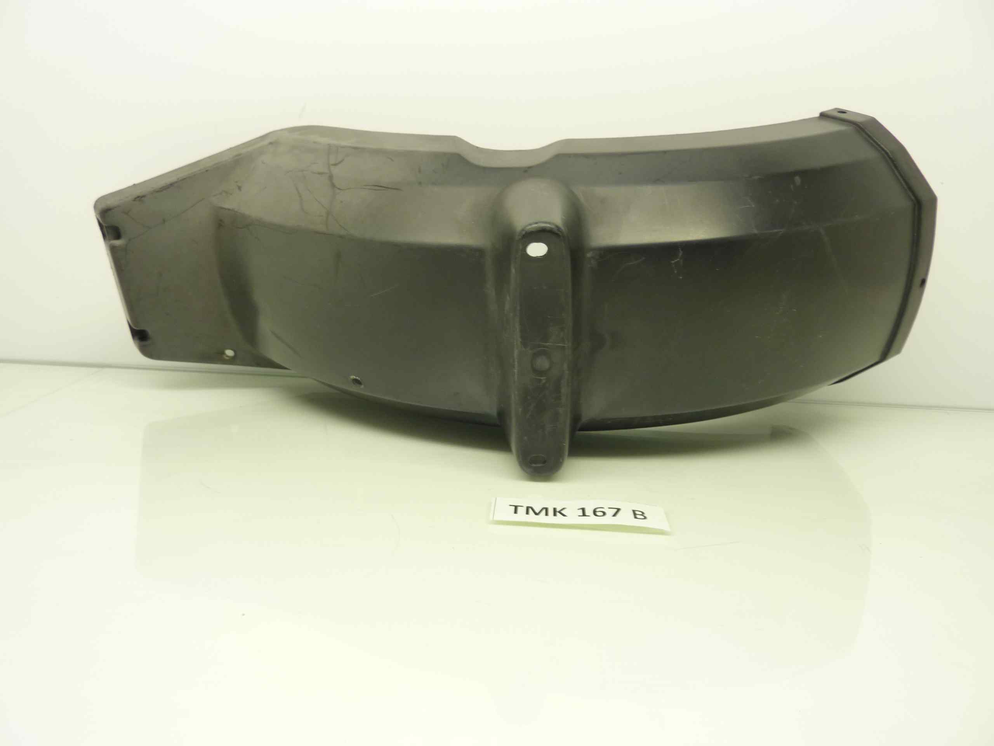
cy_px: 373
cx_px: 497
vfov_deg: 54.9
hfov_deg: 69.4
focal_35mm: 25
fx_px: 718
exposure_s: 1/15
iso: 125
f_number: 3.3
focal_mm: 4.1
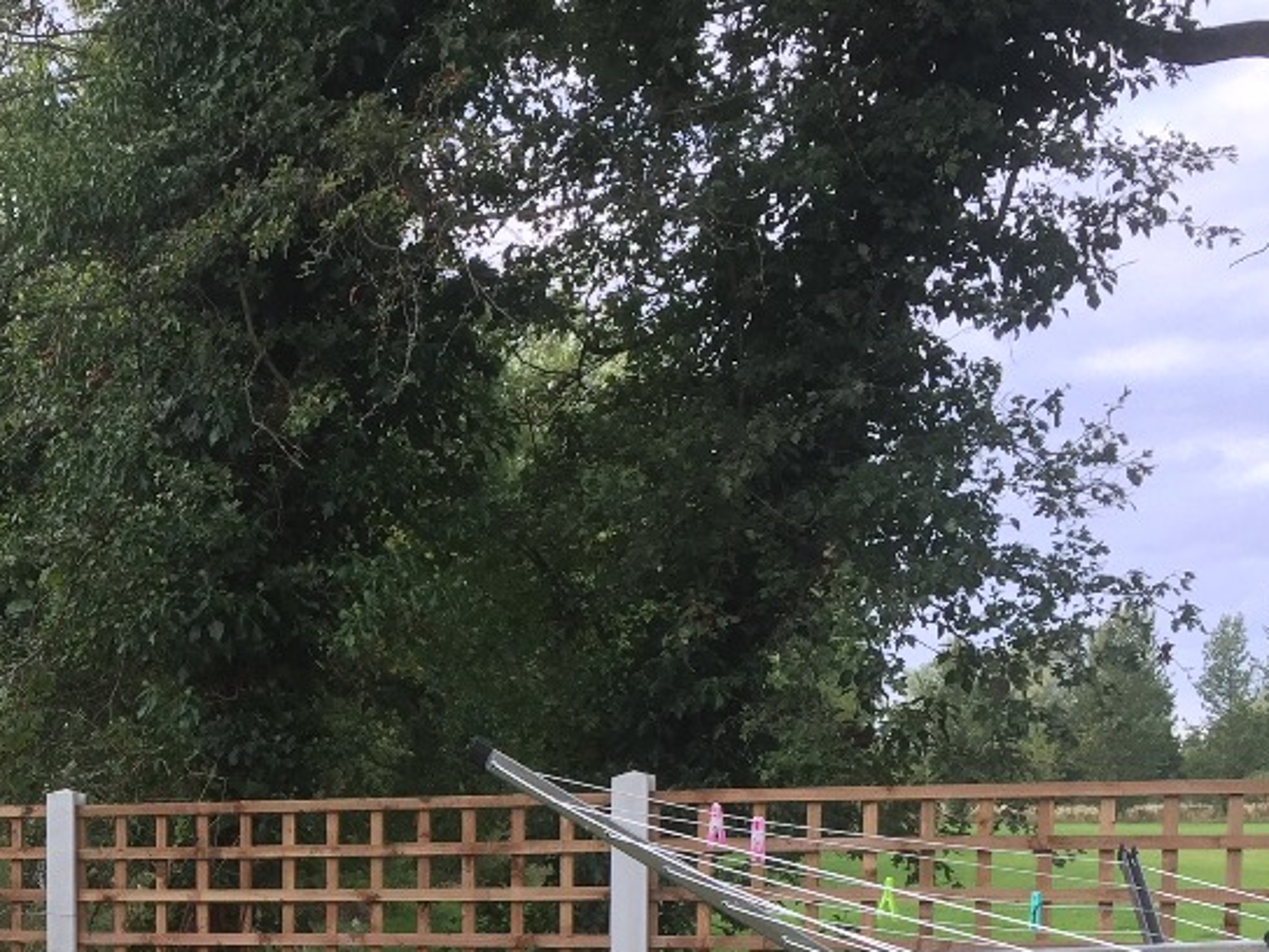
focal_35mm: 64
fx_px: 2346
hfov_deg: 28.2
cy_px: 978
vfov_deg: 22.0
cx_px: -30
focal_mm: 4.15
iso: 40
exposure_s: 1/100
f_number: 2.2
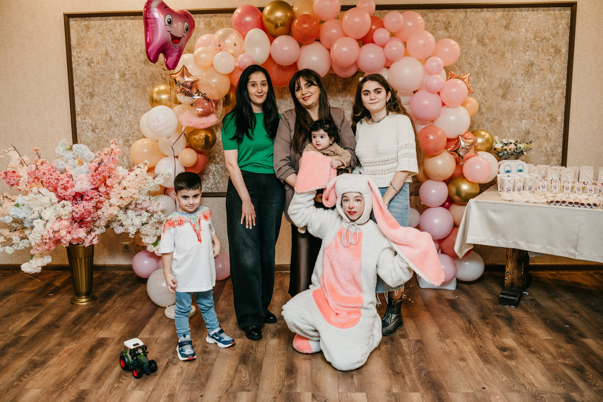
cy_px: 189
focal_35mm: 33
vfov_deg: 40.0
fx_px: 553
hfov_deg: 57.2
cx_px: 282
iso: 250
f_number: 4
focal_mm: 30
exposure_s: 1/160
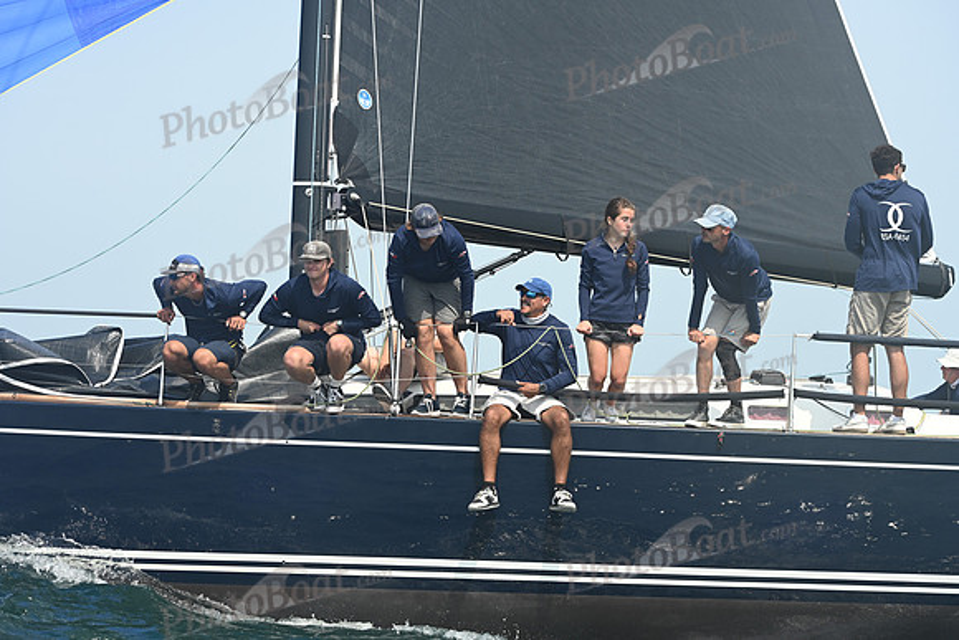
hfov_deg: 22.6
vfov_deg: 15.2
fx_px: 2398
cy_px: 320
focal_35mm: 90
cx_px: 480
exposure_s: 1/1250
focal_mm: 90
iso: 320
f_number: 6.3
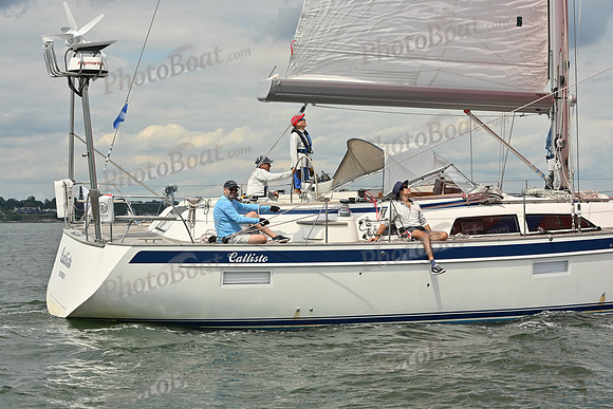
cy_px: 204
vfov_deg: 19.5
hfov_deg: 28.8
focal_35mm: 70
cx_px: 306
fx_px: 1192
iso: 320
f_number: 10
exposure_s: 1/1250
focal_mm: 70
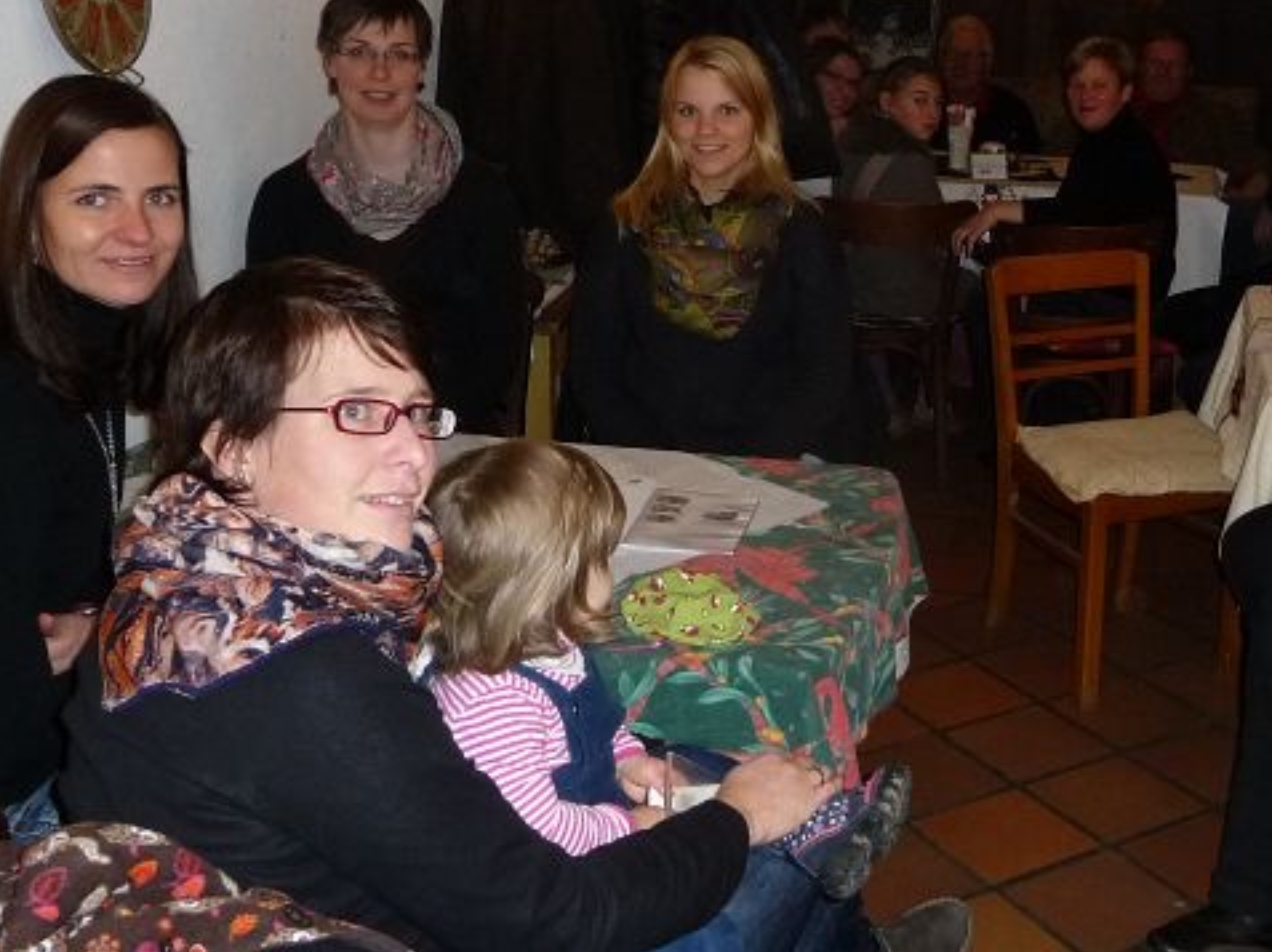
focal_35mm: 47
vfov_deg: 30.7
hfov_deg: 39.6
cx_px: 912
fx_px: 1726
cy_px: 344
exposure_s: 1/30
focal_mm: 4.7
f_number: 3.3
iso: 250
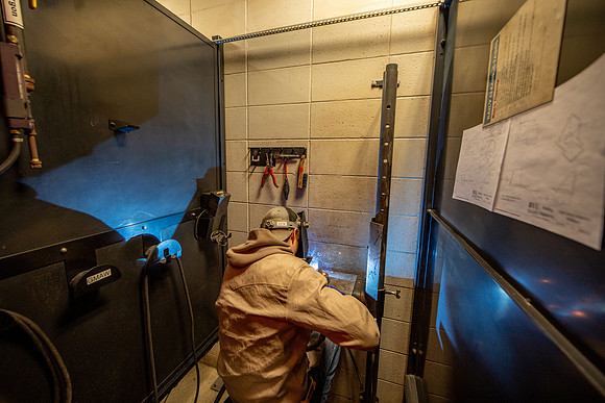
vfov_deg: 81.2
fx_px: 235
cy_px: 202
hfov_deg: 104.2
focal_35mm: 14
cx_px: 302
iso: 640
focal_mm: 14
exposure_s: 1/250
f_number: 3.2
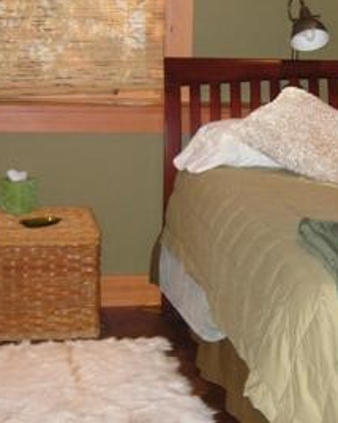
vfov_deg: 22.7
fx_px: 1052
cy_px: 170
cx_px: 284
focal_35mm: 84
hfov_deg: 18.1
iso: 200
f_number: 2.7
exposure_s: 1/181
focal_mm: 7.5
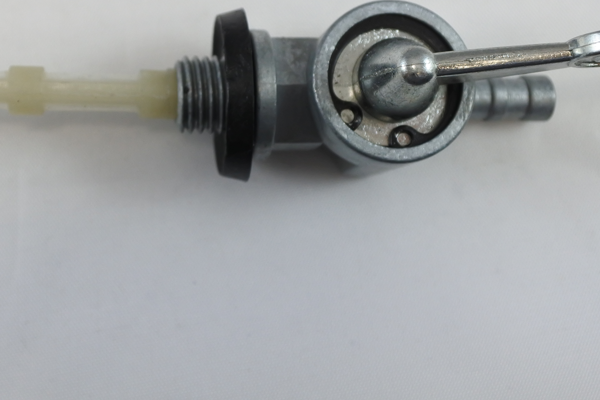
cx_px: 160
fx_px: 950
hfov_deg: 34.4
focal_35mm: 57
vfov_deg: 23.4
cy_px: 74
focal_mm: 11.6
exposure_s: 1/250
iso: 360
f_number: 3.8
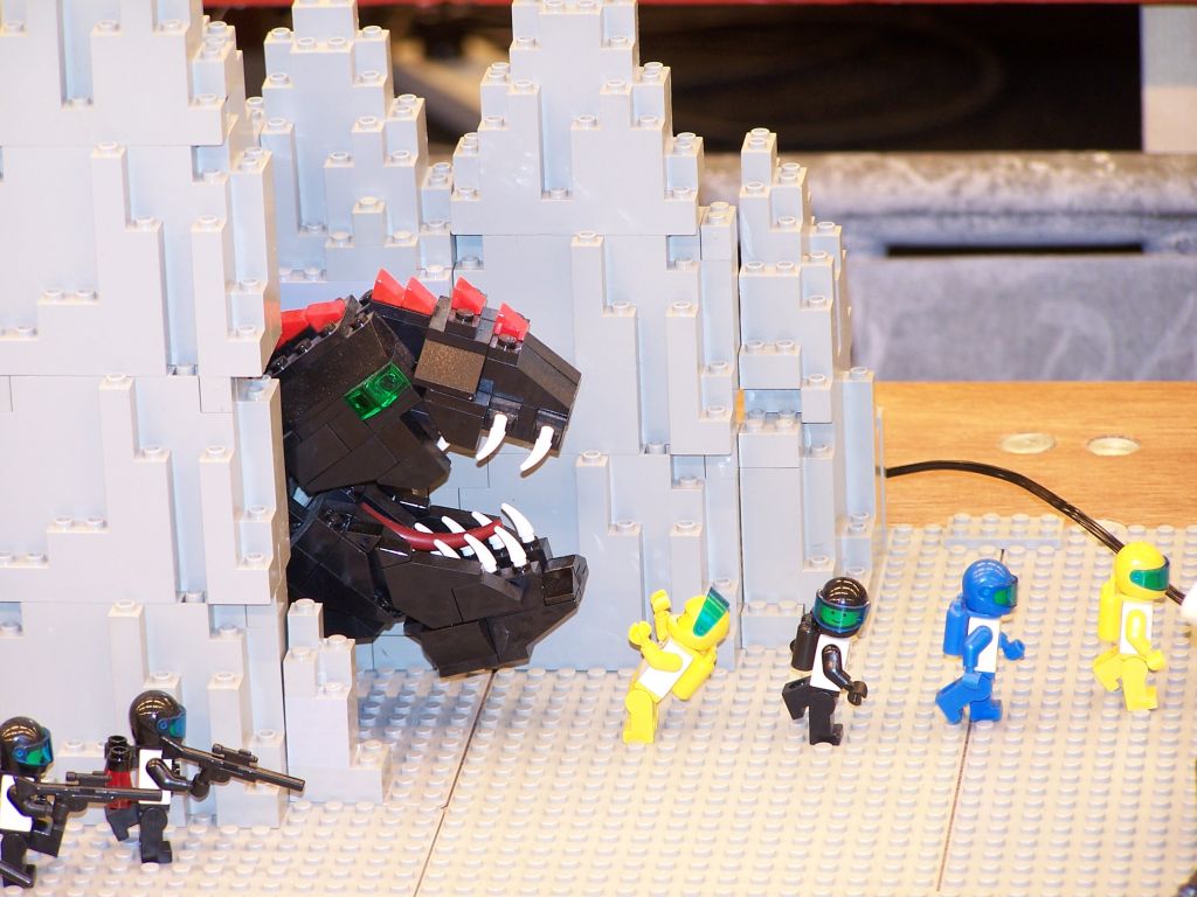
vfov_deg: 7.1
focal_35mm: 209
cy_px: 448
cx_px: 598
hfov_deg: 9.5
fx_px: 7227
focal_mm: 34.6
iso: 80
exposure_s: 1/2
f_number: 3.2
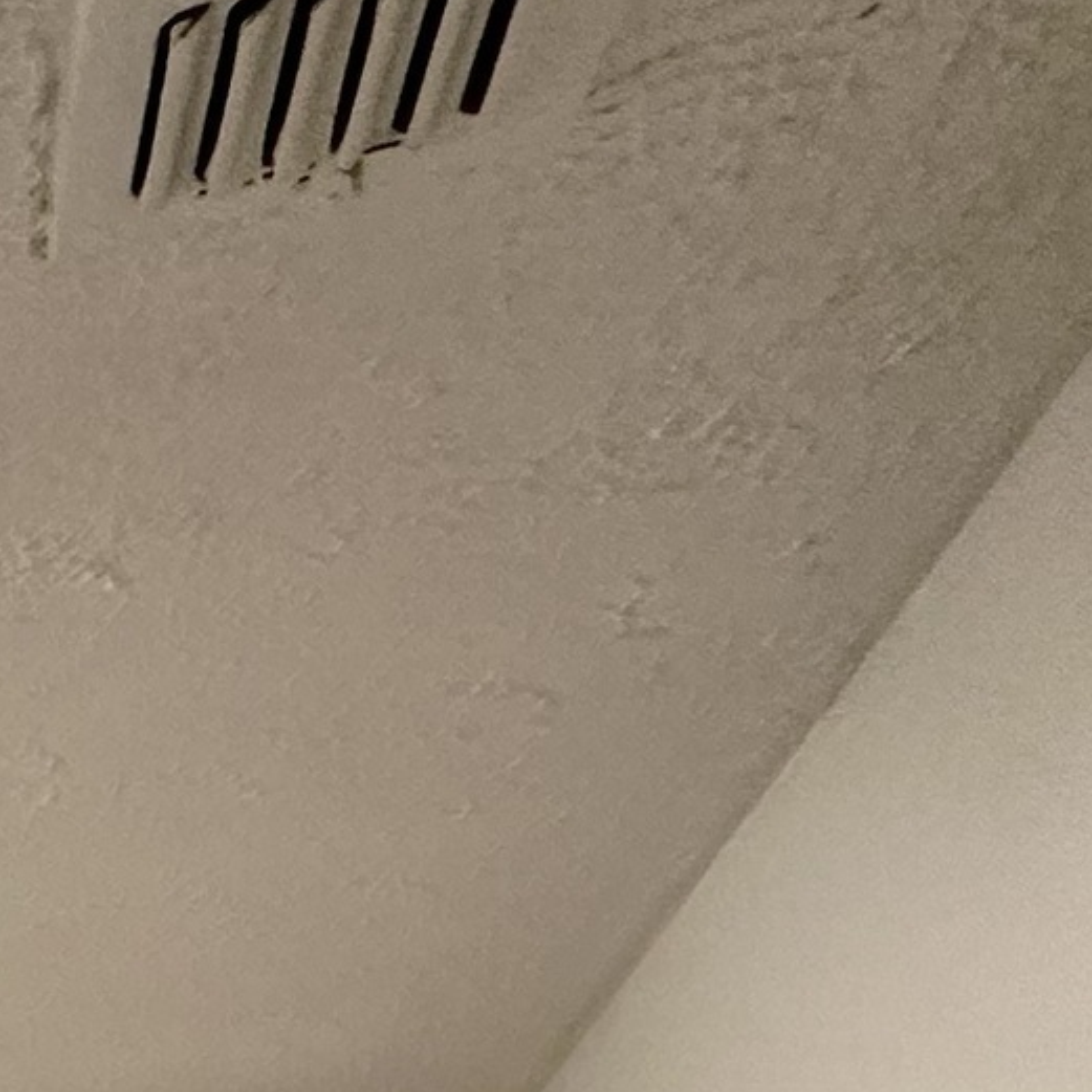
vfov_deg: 17.9
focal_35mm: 73
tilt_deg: +1.7
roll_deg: -0.7
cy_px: 2069
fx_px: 2605
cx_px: -1400
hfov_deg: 15.5
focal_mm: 2.22
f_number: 2.2
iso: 160
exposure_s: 1/60
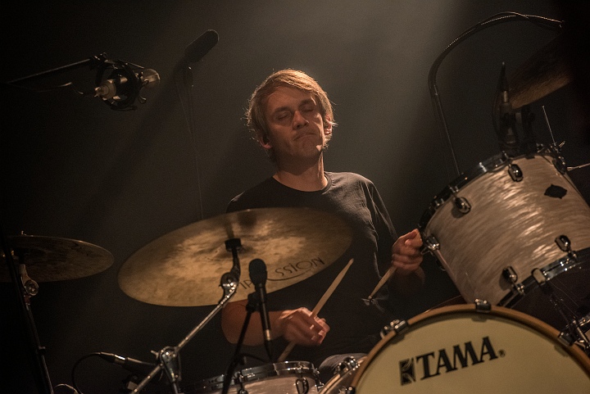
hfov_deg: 10.3
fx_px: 3280
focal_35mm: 200
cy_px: 197
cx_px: 295
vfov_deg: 6.9
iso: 2500
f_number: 4.5
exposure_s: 1/80
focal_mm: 200
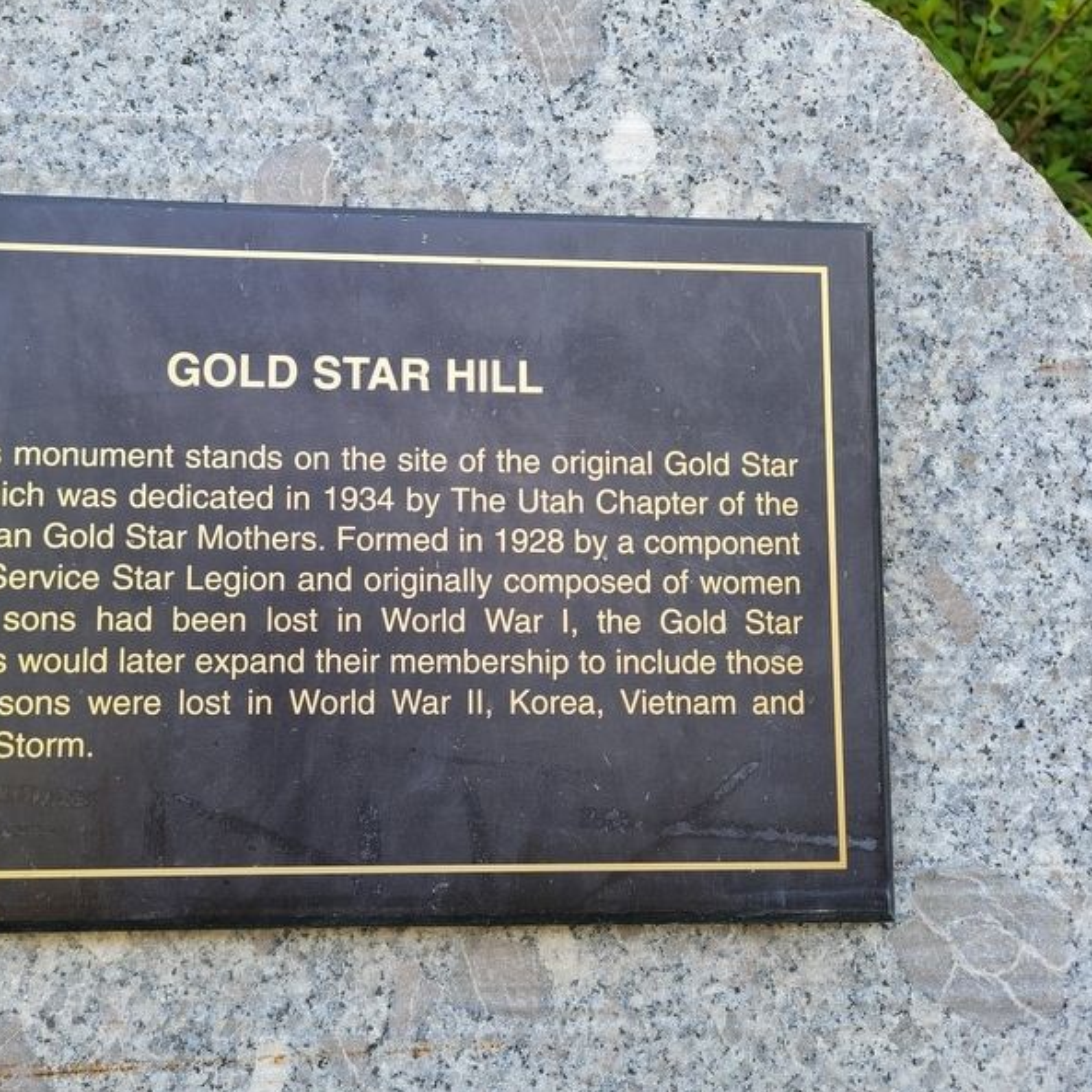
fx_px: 1106
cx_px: 363
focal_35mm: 31
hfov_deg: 51.5
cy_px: 549
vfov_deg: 52.5
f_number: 1.8
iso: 40
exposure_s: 1/160
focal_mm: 5.4
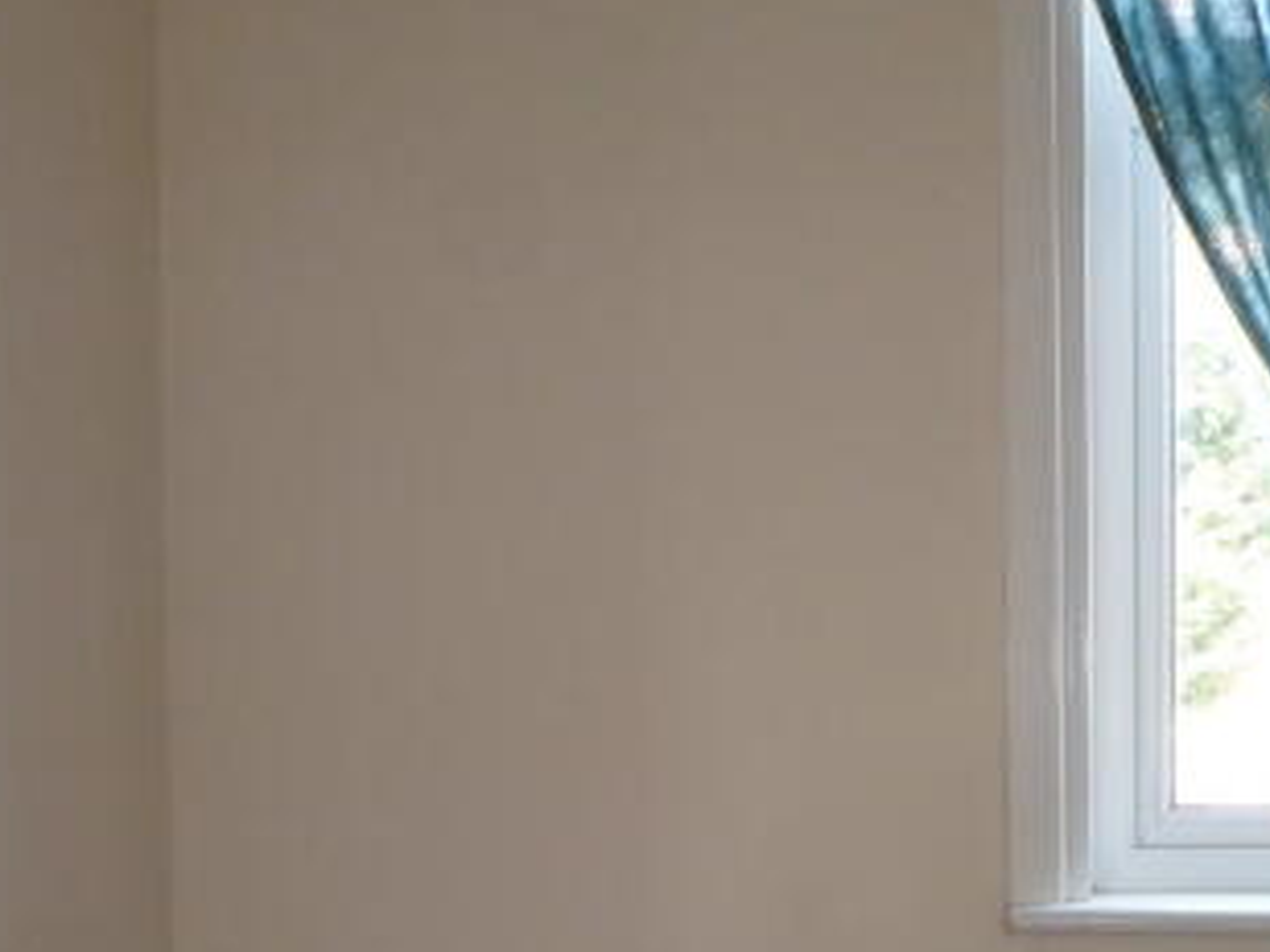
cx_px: 748
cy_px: 781
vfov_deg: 26.9
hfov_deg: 36.1
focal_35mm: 53
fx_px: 1944
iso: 200
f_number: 3.3
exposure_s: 1/30
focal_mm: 5
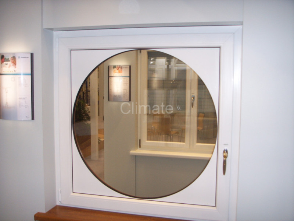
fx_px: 331
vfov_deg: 36.8
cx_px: 147
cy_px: 110
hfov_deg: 47.9
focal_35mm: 39
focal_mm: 6.6
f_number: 3.5
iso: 100
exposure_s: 1/45
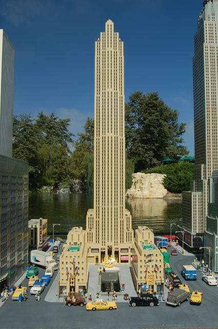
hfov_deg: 38.3
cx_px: 109
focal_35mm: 34
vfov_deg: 55.2
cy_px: 164
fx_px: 314
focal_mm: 23
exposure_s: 1/250
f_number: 8
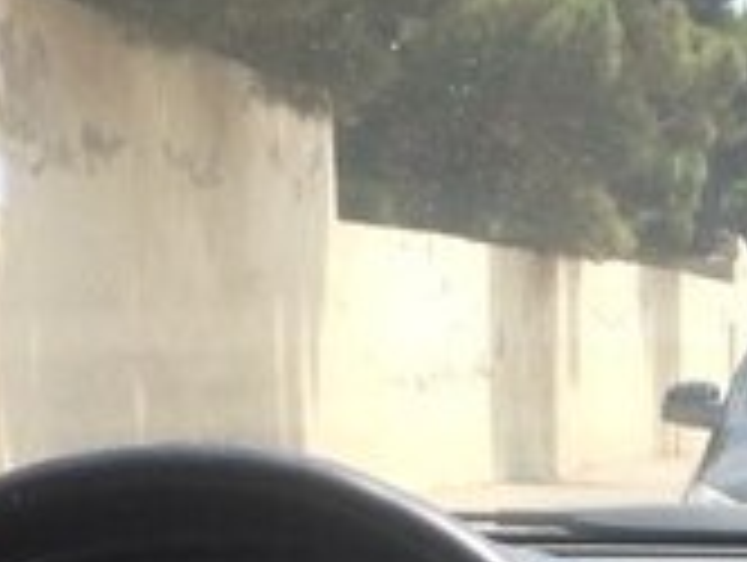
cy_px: 1090
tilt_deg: -18.2
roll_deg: +0.3
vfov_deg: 11.7
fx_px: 2485
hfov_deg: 16.3
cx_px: 918
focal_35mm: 115
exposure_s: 1/651
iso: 32
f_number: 2.2
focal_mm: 4.15
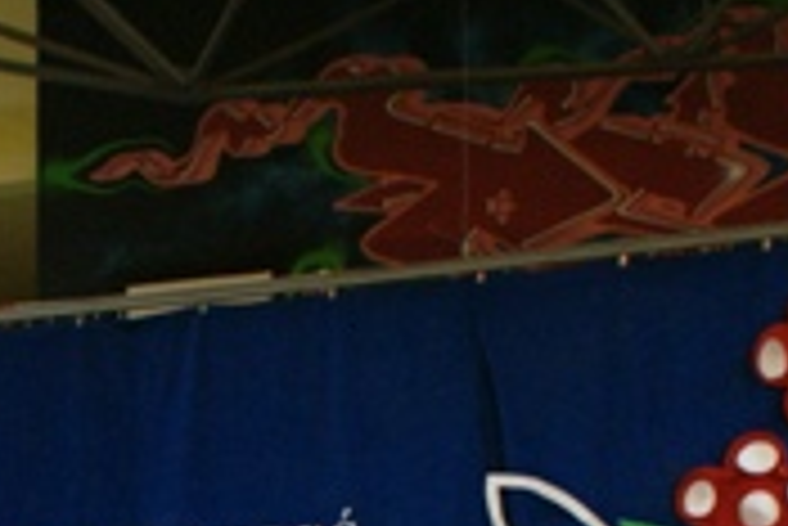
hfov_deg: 16.8
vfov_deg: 10.9
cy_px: 827
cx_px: 144
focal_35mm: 121
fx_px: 2651
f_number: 5.6
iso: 400
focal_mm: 22
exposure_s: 1/60
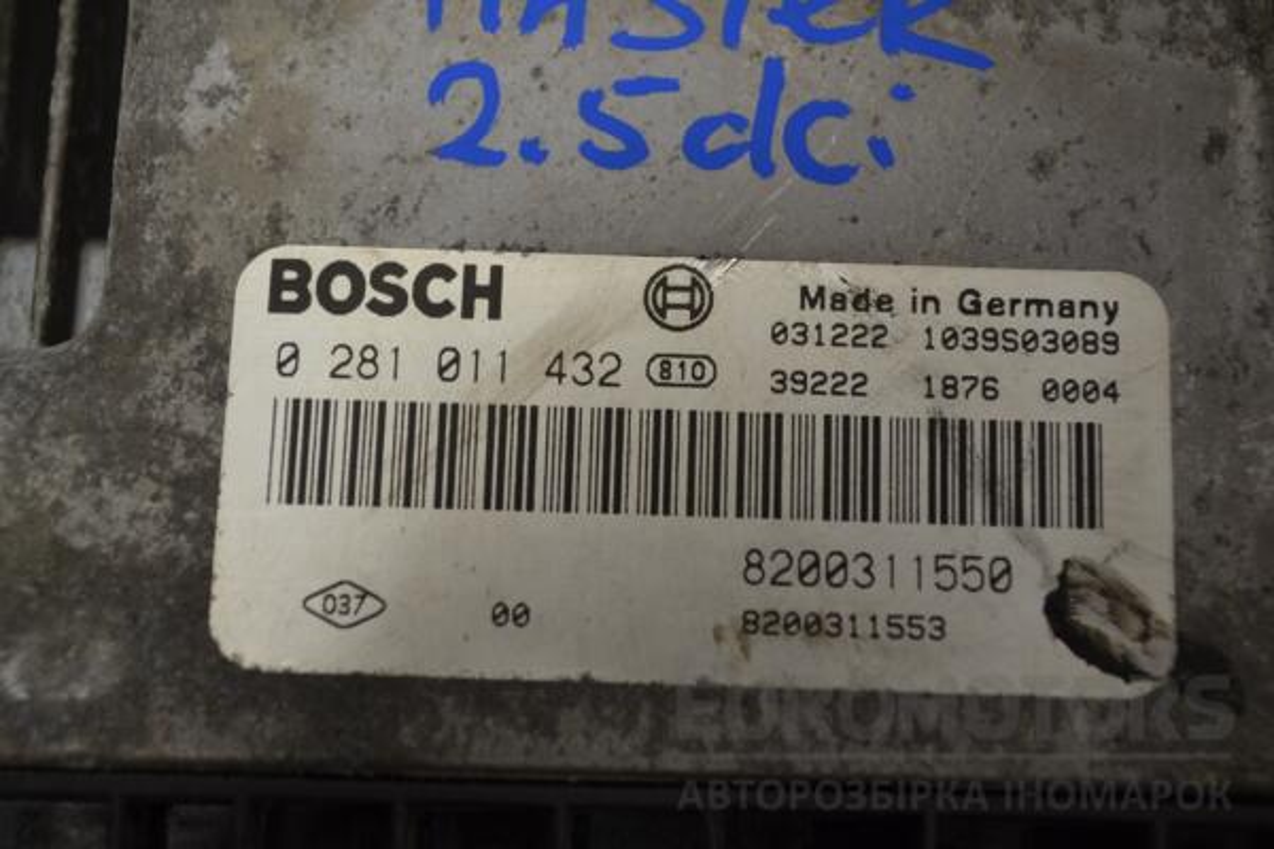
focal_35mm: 54
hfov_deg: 36.9
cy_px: 424
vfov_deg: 25.1
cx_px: 637
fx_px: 1911
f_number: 5.6
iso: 280
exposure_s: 1/125
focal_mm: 36
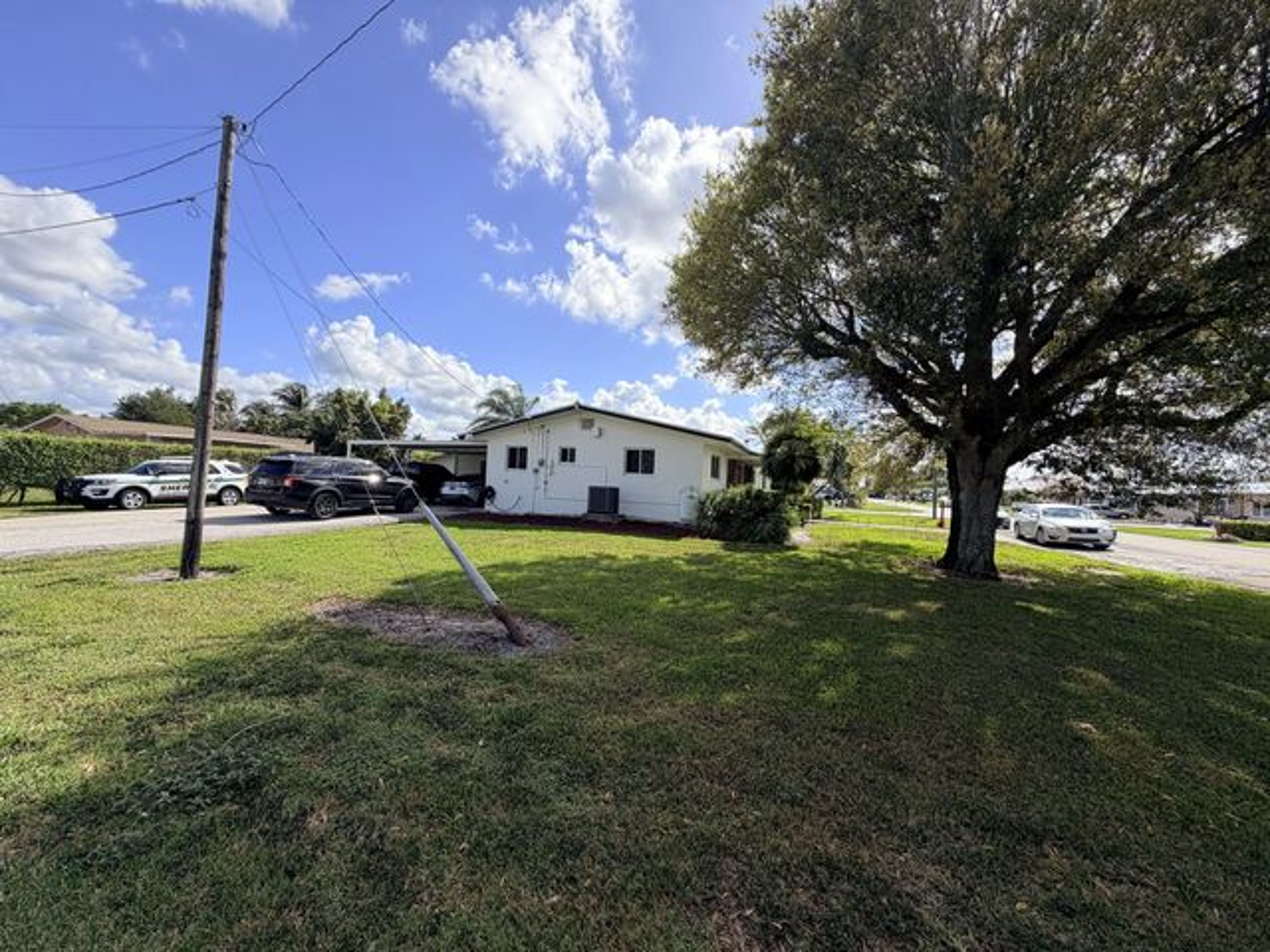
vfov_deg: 85.7
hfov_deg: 102.1
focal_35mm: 14
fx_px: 514
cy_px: 476
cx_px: 635
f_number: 2.2
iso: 25
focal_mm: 2.22
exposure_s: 1/770
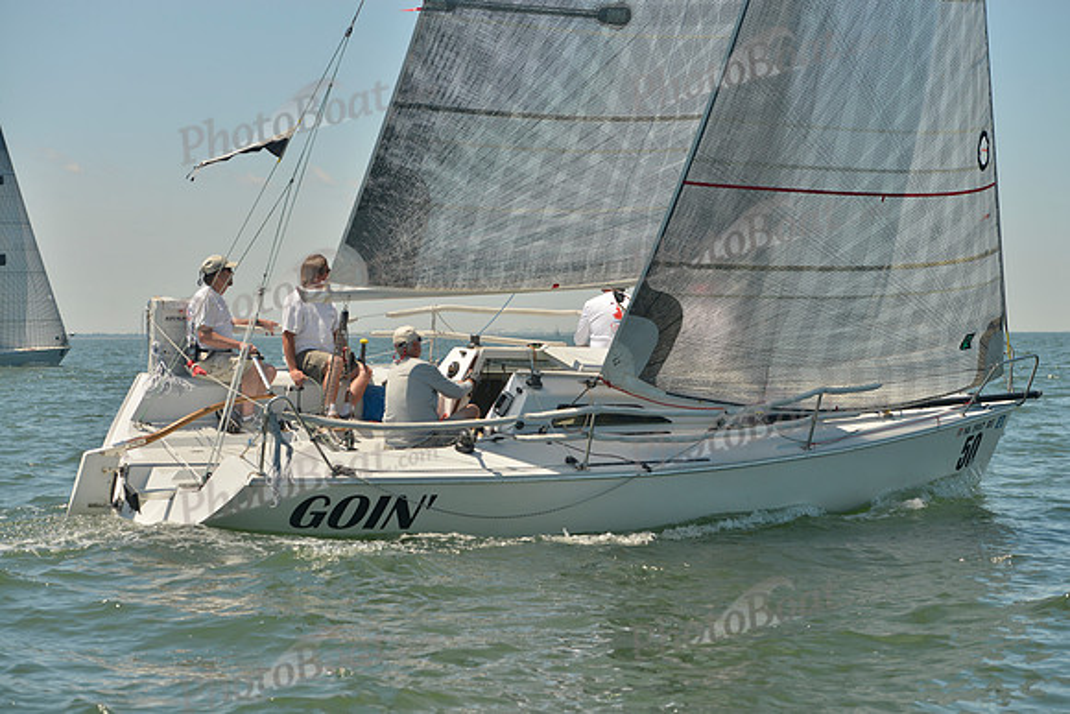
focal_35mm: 70
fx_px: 2081
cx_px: 535
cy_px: 357
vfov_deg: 19.5
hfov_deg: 28.8
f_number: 5.6
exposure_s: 1/640
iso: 200
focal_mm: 70
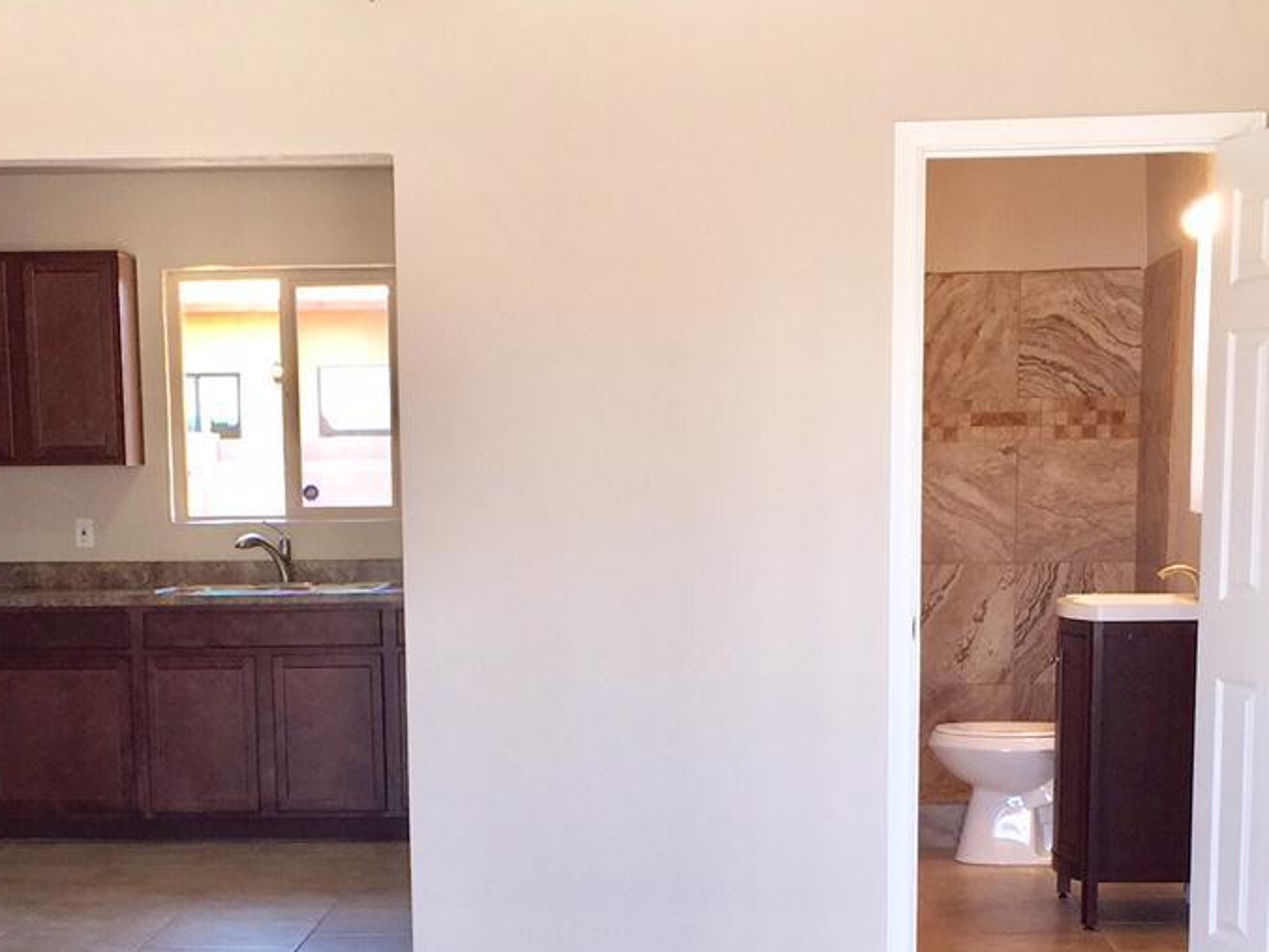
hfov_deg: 27.7
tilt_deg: -8.9
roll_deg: +0.4
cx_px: 518
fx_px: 2566
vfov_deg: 20.4
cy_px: 920
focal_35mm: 70
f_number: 2.2
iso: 32
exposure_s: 1/46
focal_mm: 4.15
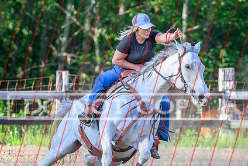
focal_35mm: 308
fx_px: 2122
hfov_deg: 6.7
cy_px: 112
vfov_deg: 4.5
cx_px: 124
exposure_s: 1/2500
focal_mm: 130
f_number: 2.8
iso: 800
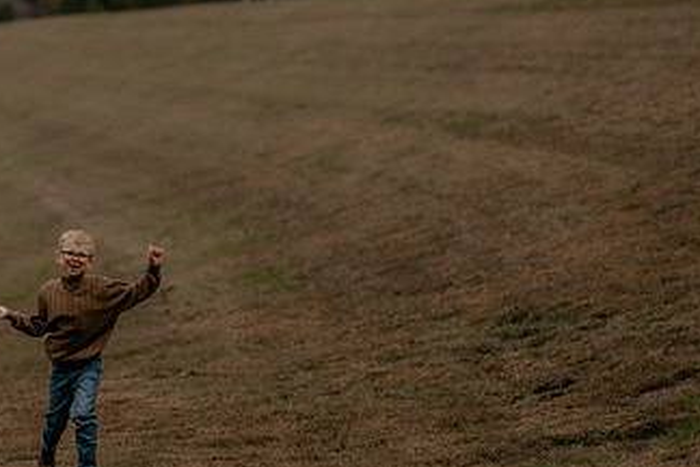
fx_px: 2955
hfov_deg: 13.5
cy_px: 363
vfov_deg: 9.0
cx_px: 212
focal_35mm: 152
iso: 400
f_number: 1.8
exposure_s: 1/250
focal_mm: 85
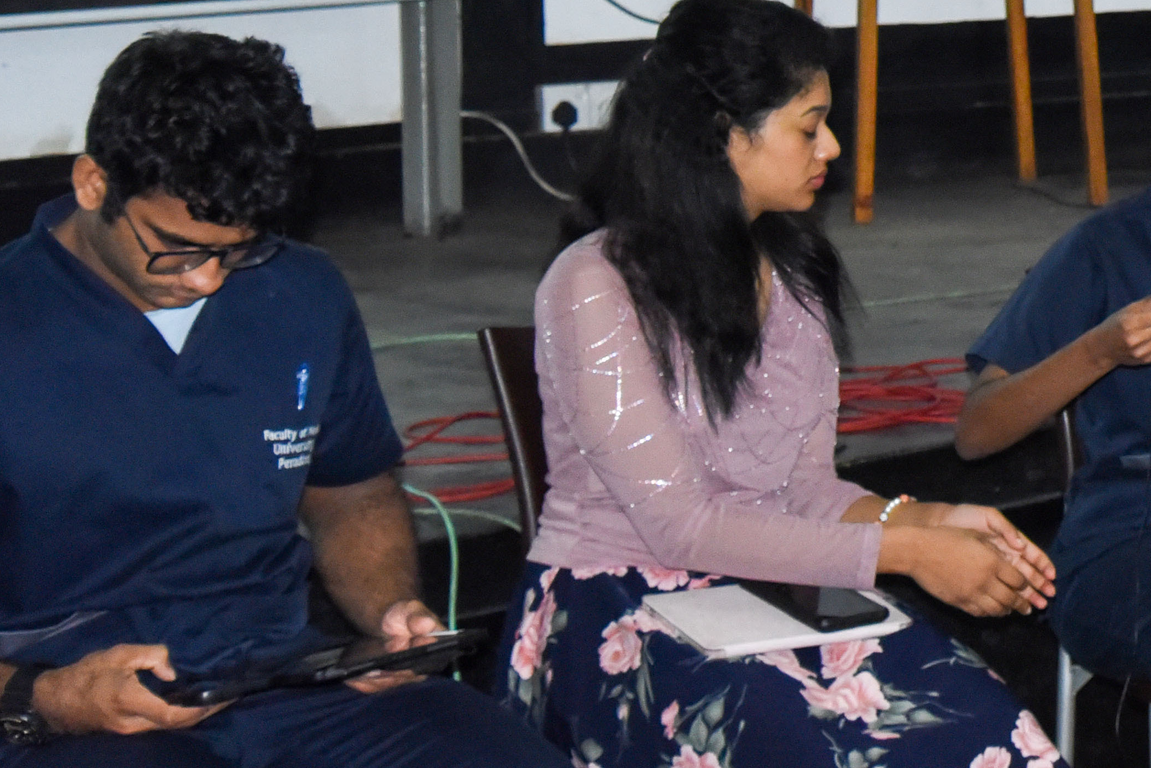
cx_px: 1546
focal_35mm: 138
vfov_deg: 9.8
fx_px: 4413
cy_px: -81
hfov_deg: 14.2
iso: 3600
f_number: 6.3
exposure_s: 1/100
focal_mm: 48
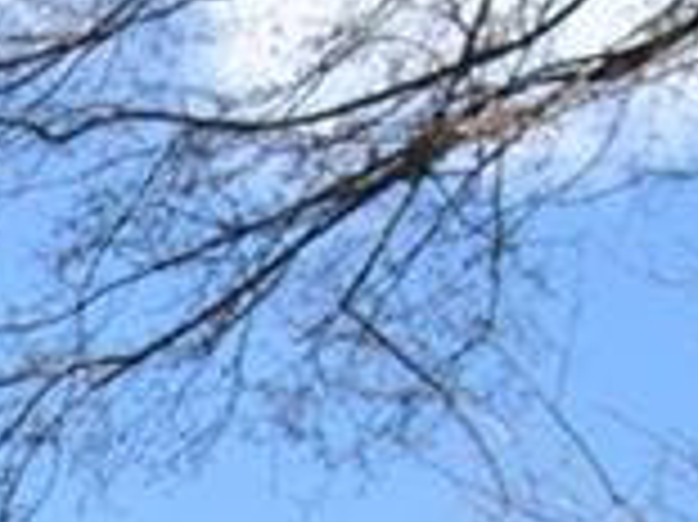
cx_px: -937
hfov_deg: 8.6
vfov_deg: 6.7
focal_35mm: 210
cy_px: 1210
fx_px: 4231
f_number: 7.1
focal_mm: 22
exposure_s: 1/200
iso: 100
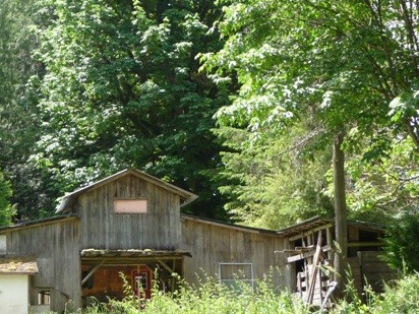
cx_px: 124
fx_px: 1247
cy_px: 136
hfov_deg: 19.0
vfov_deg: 14.4
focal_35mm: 103
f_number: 4.5
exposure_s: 1/125
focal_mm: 10.5
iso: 100
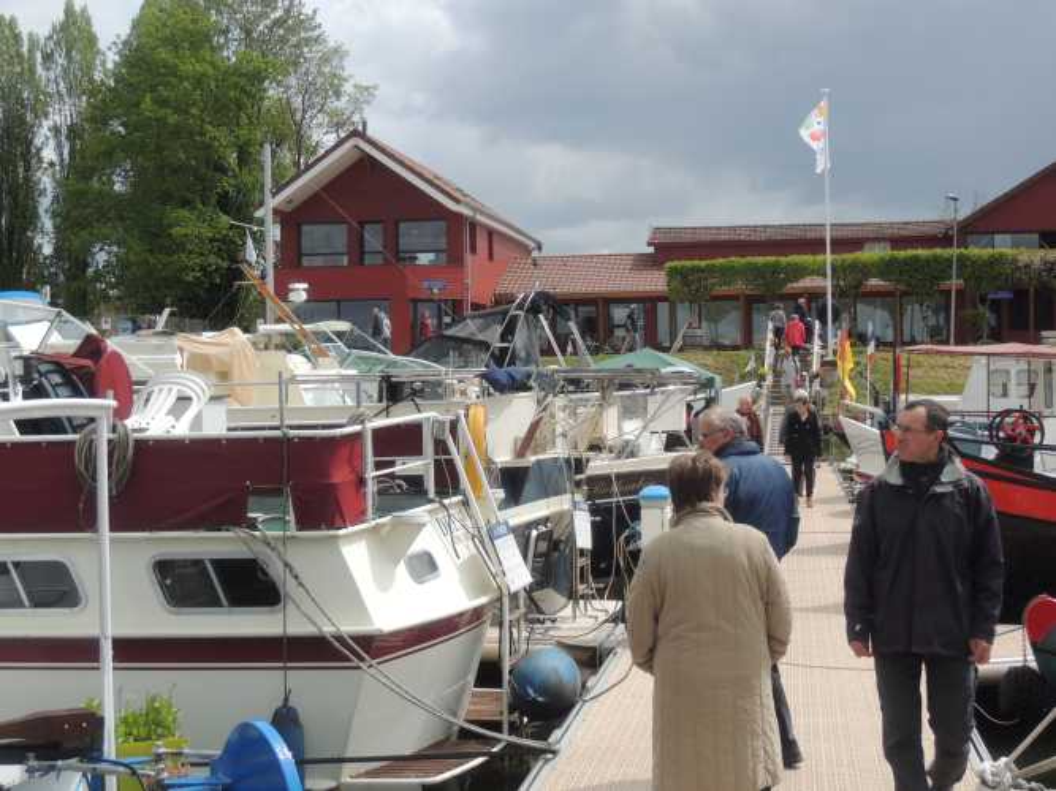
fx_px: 1678
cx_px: 528
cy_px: 396
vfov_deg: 26.6
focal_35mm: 55
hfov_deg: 34.9
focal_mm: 9.8
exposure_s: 1/1000
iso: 100
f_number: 3.7
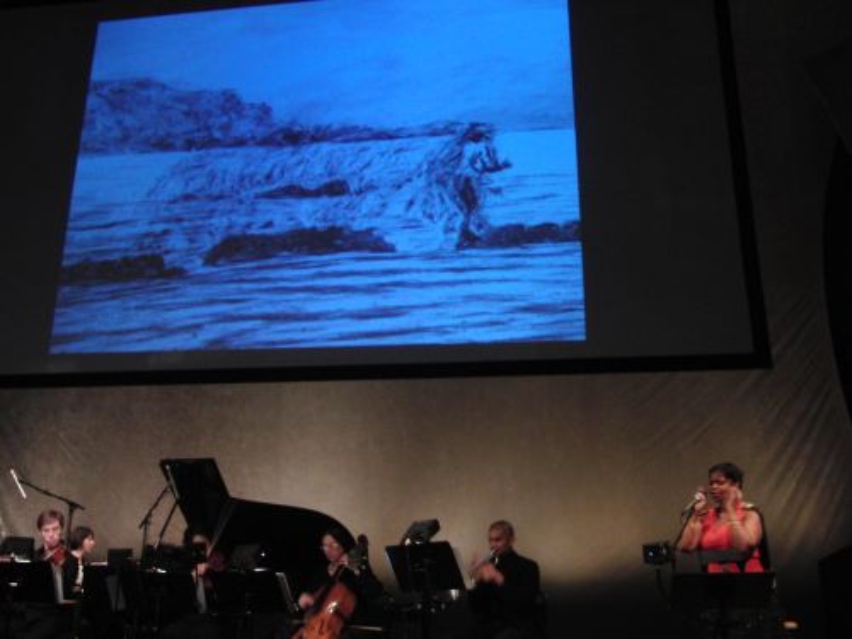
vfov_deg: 38.7
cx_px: 426
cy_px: 320
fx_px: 911
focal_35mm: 37
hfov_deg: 50.1
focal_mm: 6.42
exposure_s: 1/6
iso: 400
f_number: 3.6
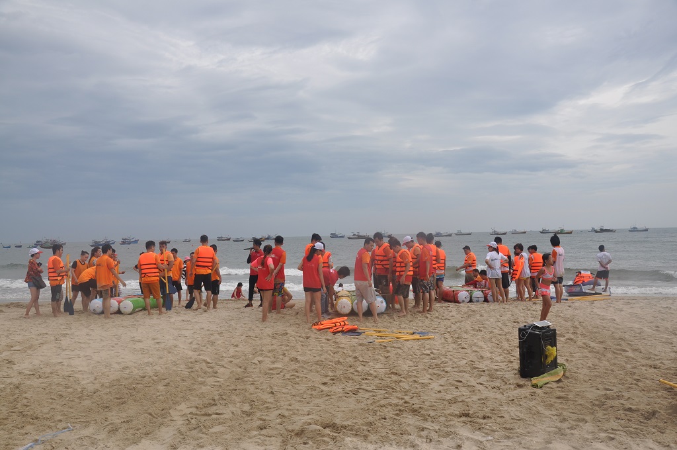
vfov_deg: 41.6
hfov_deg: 59.6
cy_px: 225
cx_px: 338
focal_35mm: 32
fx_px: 592
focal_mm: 21
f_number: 6.3
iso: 200
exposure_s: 1/160
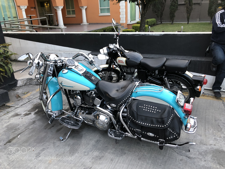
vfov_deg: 49.7
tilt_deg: -20.0
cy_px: 84
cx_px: 112
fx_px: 182
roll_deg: +2.1
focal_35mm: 28
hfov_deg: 63.4
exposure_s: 1/15
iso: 40
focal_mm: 4
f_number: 1.8
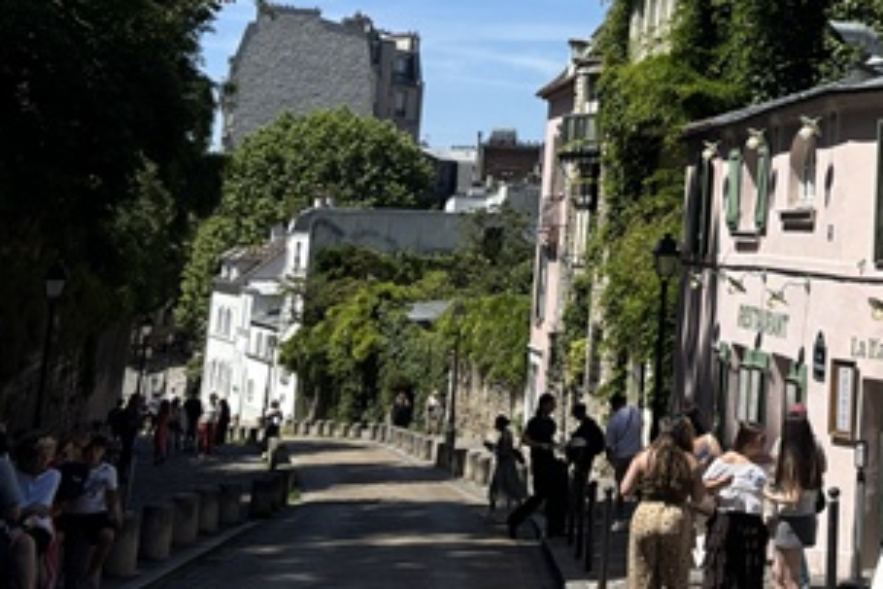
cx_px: 994
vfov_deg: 19.6
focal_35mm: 66
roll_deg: -1.6
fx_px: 1619
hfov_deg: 27.6
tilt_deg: +10.6
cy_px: -92
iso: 50
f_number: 1.6
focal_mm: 5.96
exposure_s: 1/3650
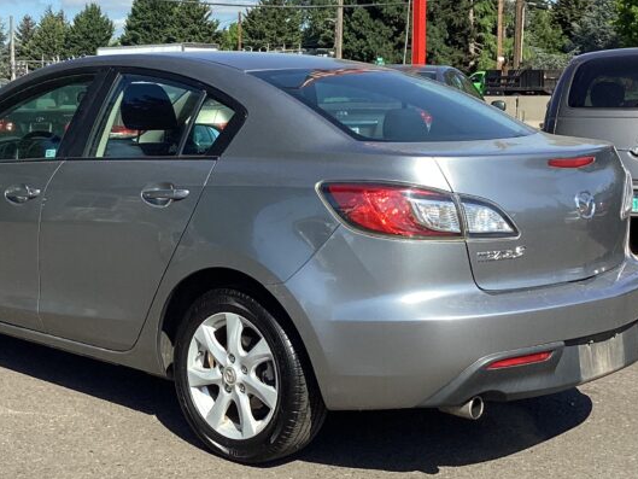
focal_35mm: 60
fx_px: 1106
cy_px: 183
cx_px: 209
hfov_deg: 31.9
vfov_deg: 24.4
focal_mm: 3.3
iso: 25
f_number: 2.4
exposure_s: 1/1031
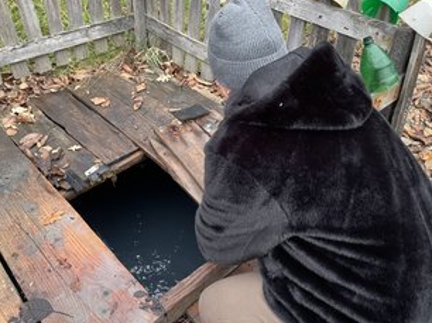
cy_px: 128
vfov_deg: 41.5
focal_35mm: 34
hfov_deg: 53.9
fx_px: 424
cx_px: 195
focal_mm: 4.2
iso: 125
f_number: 1.6
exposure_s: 1/77
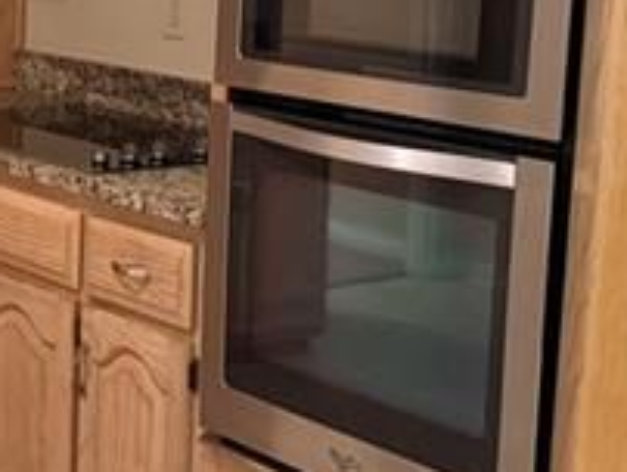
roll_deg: -1.7
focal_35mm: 95
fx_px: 1723
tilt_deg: -8.6
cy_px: 127
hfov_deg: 19.5
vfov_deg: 15.5
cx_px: -115
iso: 800
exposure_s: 1/40
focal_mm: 6.76
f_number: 1.78
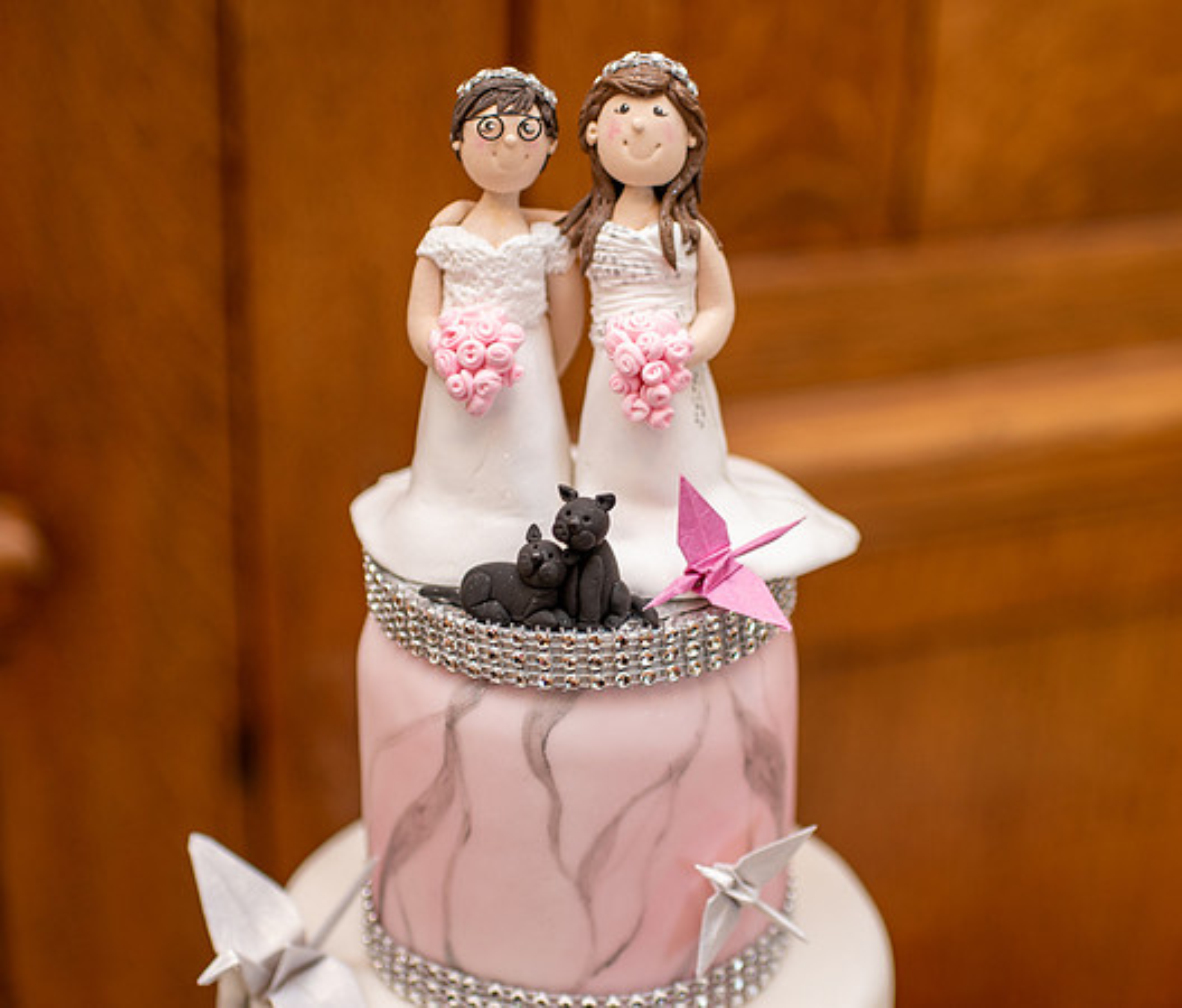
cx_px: 650
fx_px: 2178
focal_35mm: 61
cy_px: 506
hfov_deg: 30.4
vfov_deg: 26.0
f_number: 2
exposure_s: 1/80
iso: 250
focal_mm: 35
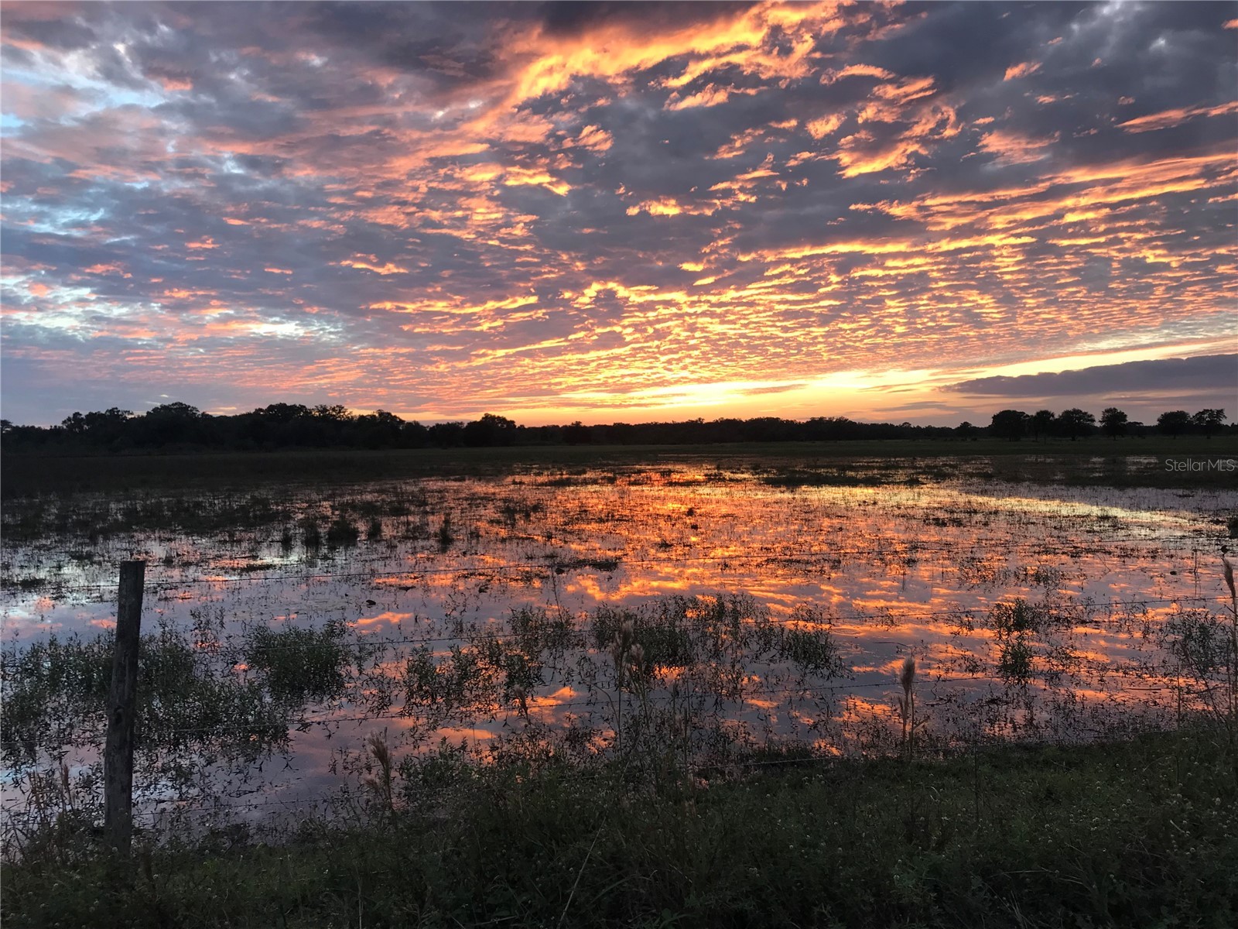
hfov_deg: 63.4
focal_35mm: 28
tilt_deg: -0.9
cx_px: 619
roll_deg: +0.7
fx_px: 1001
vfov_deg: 49.7
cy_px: 464
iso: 25
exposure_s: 1/60
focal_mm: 3.99
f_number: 1.8
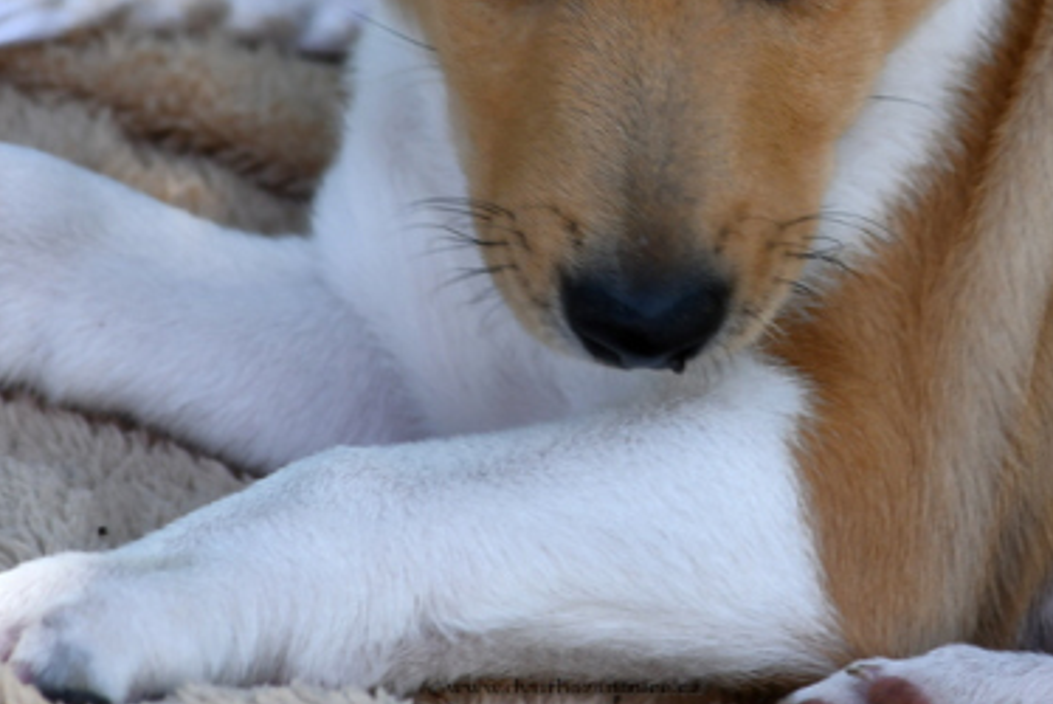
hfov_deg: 5.1
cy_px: 56
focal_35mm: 400
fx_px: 11709
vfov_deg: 3.4
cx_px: 752
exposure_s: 1/250
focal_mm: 125
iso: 200
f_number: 6.3
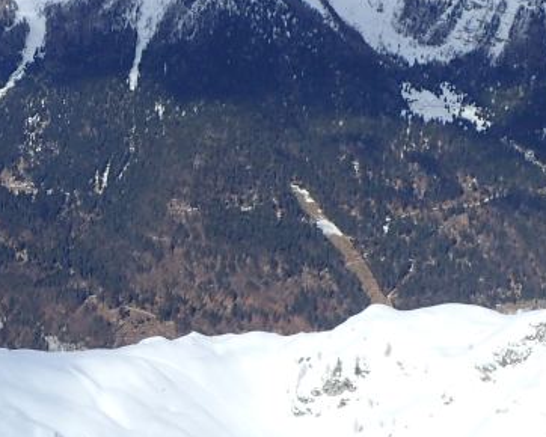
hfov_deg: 20.3
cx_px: -48
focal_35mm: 90
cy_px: 260
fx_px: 1455
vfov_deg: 17.1
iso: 200
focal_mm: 5.87
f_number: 9
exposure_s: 1/500
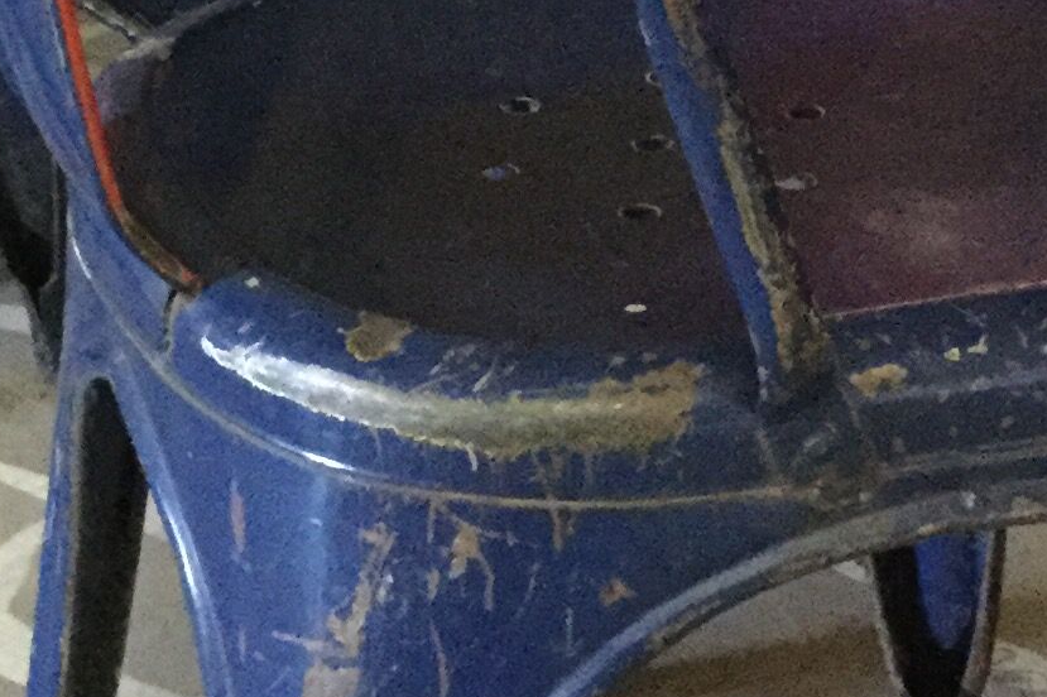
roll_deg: +3.9
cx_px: 313
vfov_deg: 10.7
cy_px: 19
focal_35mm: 127
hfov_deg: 16.1
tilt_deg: -20.1
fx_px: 3692
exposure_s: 1/17
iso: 800
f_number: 2.4
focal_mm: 3.3
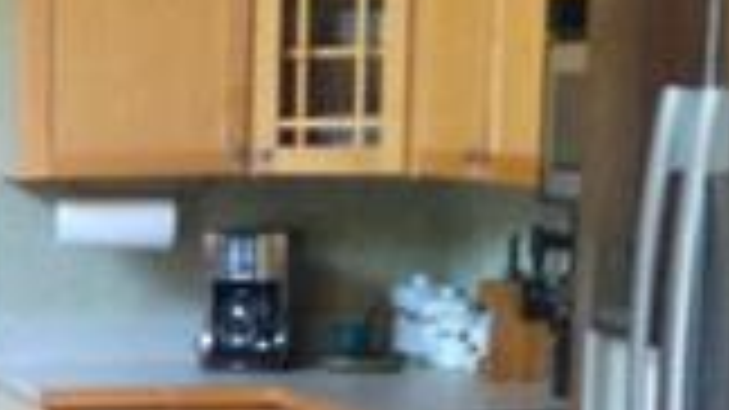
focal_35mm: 142
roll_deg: +0.4
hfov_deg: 14.5
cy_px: 487
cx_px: -212
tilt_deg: -7.5
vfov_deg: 8.4
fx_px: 2744
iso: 160
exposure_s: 1/20
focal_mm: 4.12
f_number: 2.4
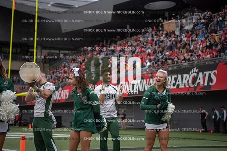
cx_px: 114
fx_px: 441
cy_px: 76
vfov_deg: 19.5
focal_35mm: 70
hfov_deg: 28.8
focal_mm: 70
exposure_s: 1/1000
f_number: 2.8
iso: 250
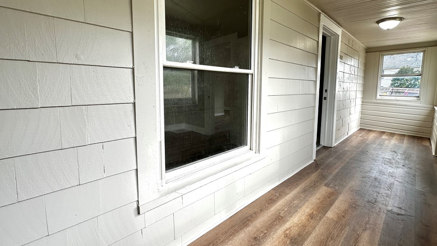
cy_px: 104
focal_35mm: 16
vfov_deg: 66.7
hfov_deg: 99.4
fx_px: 185
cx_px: 224
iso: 40
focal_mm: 2.22
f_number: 2.2
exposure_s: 1/140
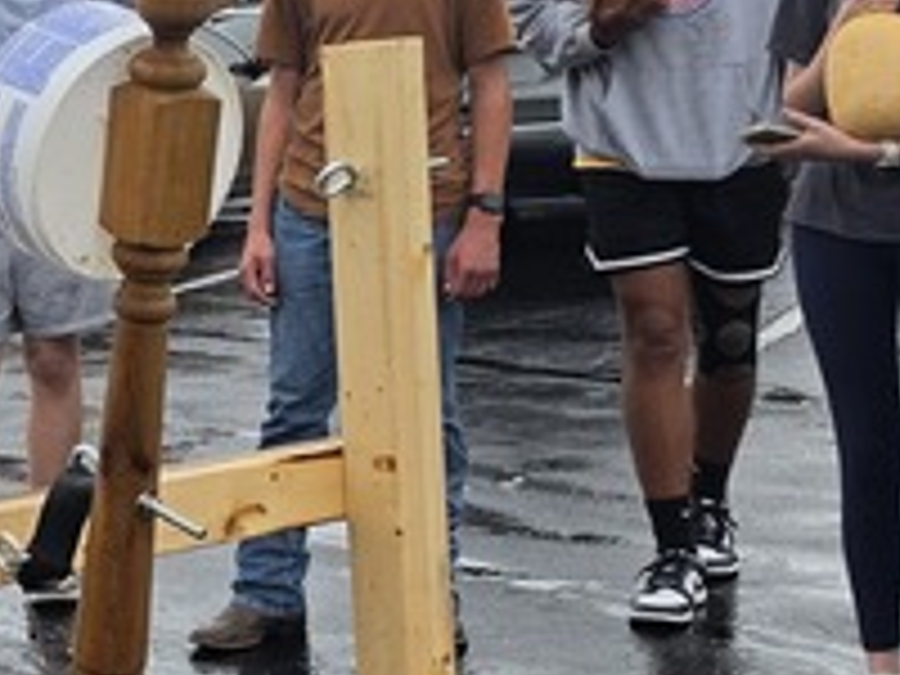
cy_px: 338
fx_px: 2392
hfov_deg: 18.9
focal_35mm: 92
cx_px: -423
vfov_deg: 16.1
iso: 64
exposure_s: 1/4235
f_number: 1.4
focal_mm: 6.5
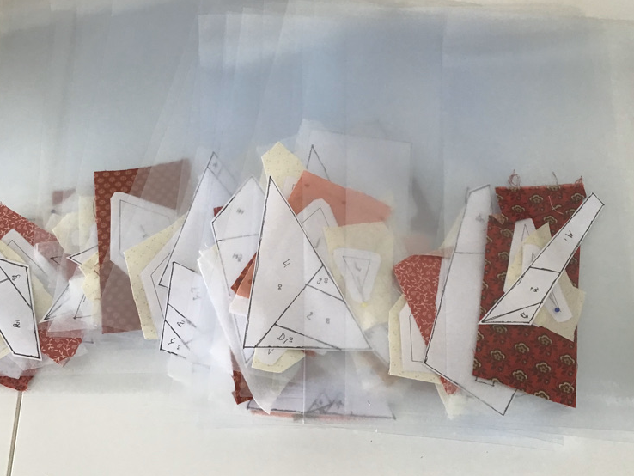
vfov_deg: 33.5
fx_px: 788
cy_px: 183
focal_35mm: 43
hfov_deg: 43.8
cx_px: 324
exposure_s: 1/33
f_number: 2.4
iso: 25
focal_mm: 3.3
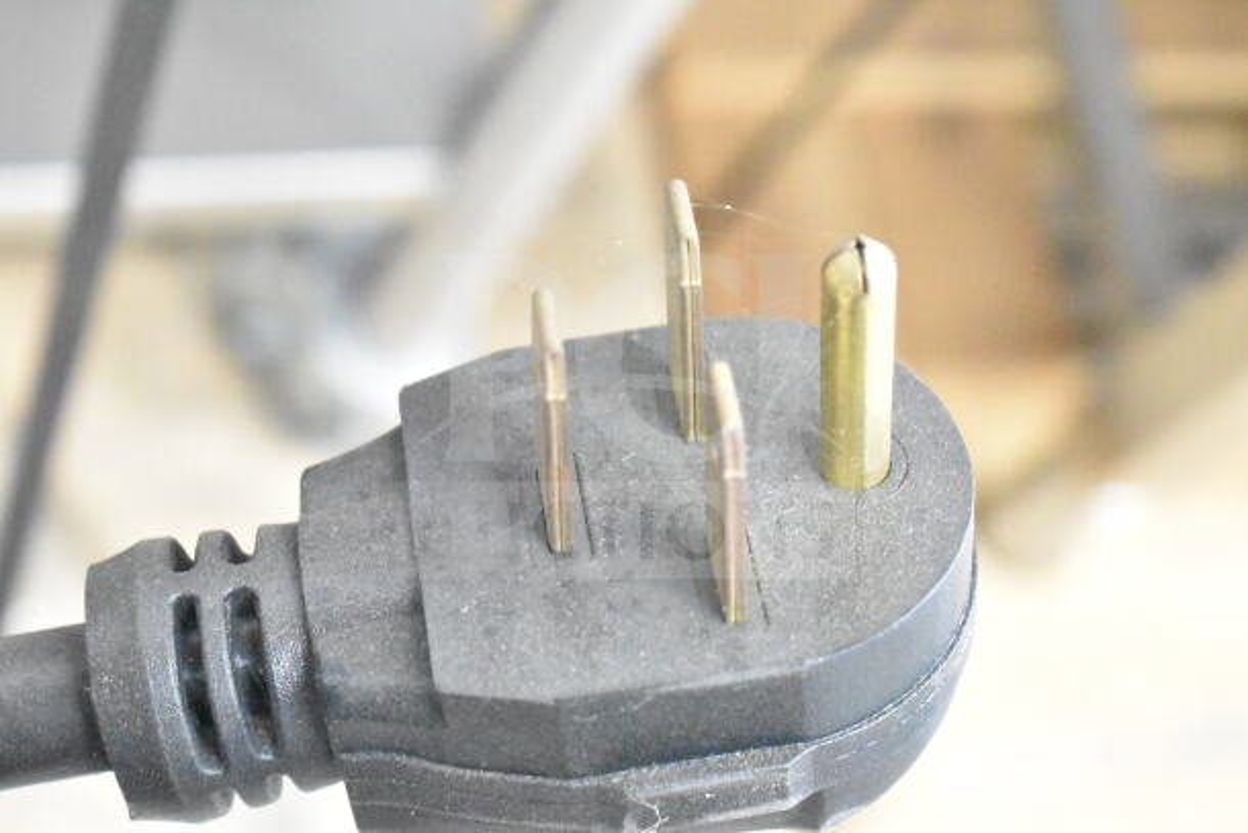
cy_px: 416
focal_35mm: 82
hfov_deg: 24.6
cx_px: 624
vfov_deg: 16.6
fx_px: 2860
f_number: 5.6
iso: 25600
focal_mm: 55
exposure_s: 1/100
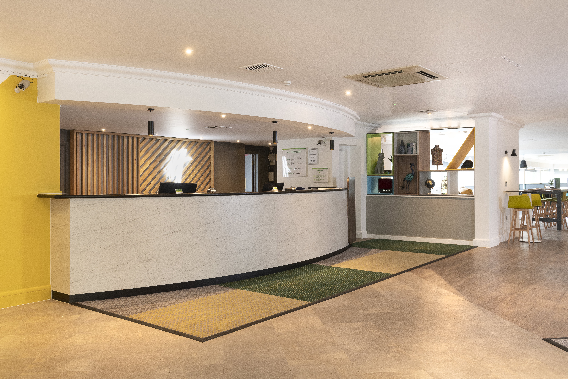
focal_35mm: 32
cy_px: 190
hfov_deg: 58.7
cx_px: 284
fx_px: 505
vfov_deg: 41.1
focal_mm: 32
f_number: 8
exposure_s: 1/8
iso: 200
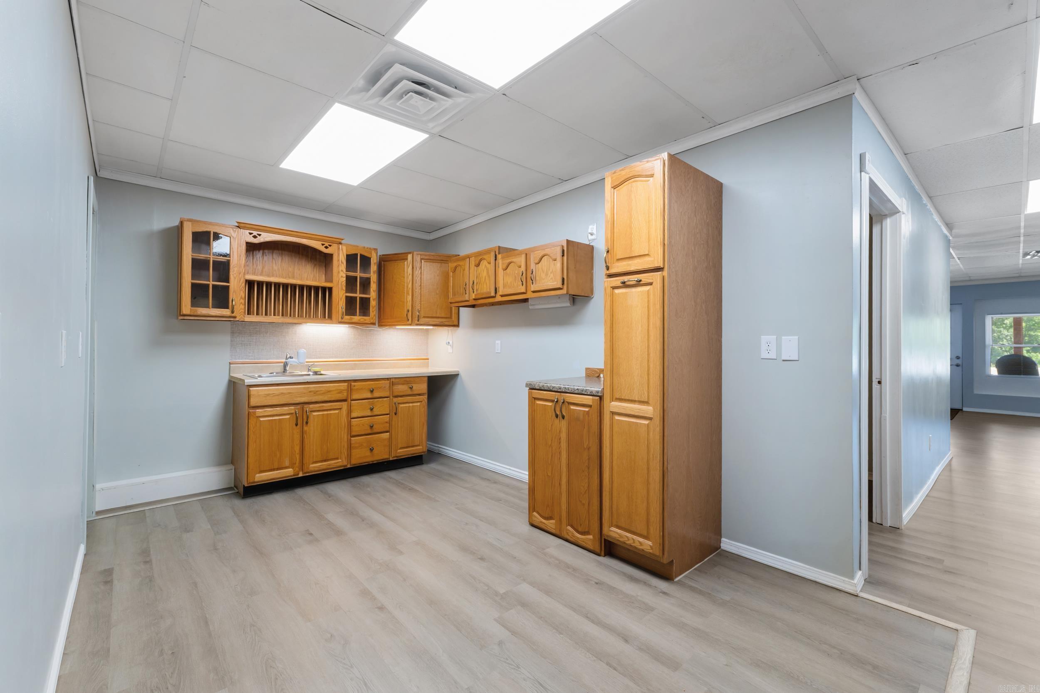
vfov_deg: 77.3
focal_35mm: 15
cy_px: 346
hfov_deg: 100.4
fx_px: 433
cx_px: 520
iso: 250
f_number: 9
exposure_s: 1/3
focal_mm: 10
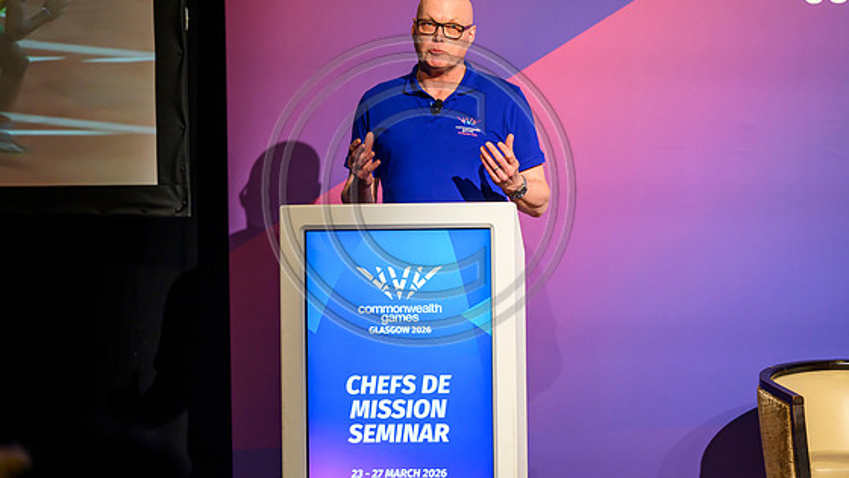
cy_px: 189
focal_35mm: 179
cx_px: 418
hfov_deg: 12.0
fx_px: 4030
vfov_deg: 6.8
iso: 2500
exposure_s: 1/640
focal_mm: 165
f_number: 2.8
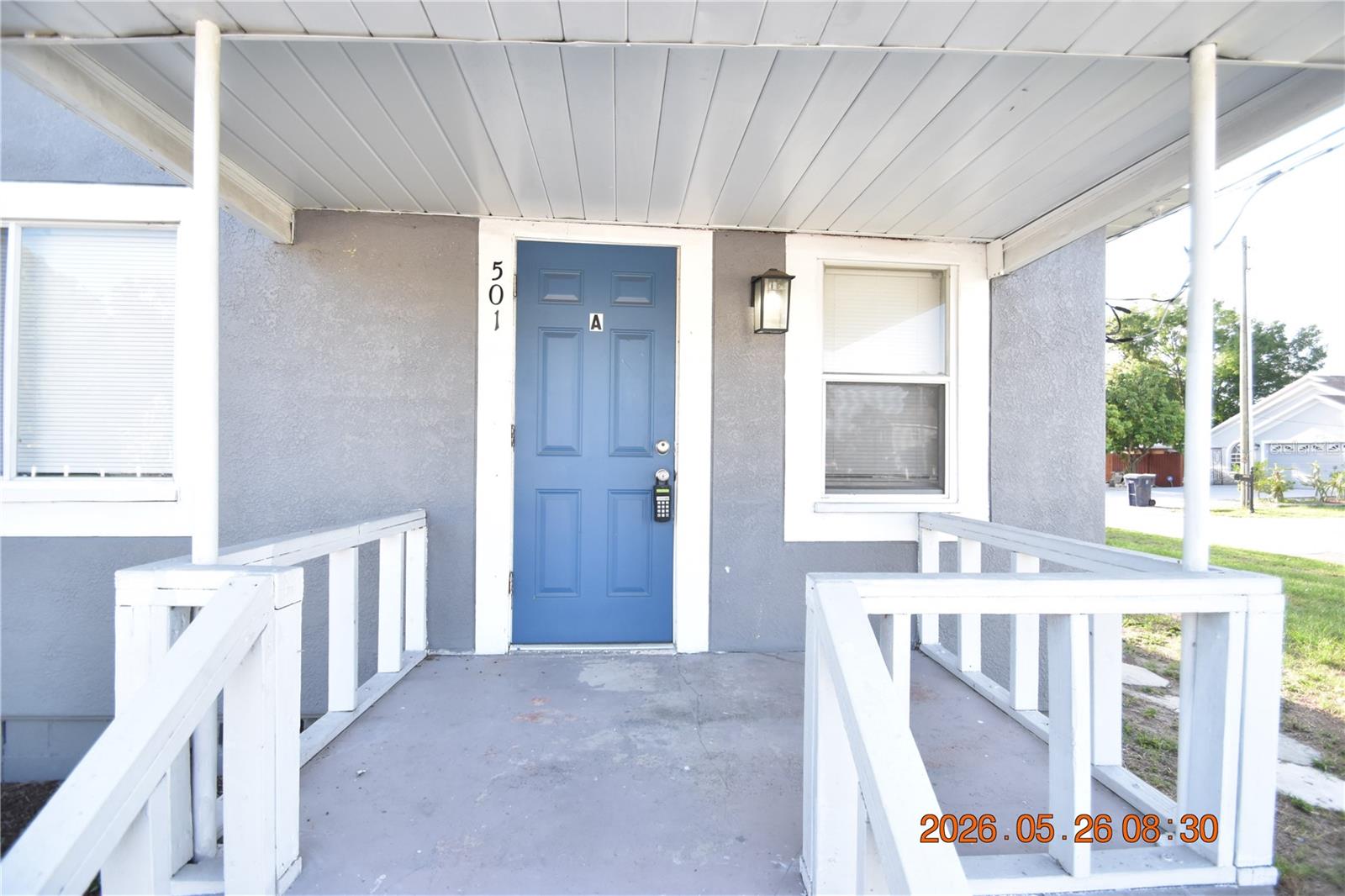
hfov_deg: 100.4
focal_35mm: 15
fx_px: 560
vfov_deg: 77.3
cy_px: 448
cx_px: 672
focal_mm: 10
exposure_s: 1/500
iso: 800
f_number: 3.5
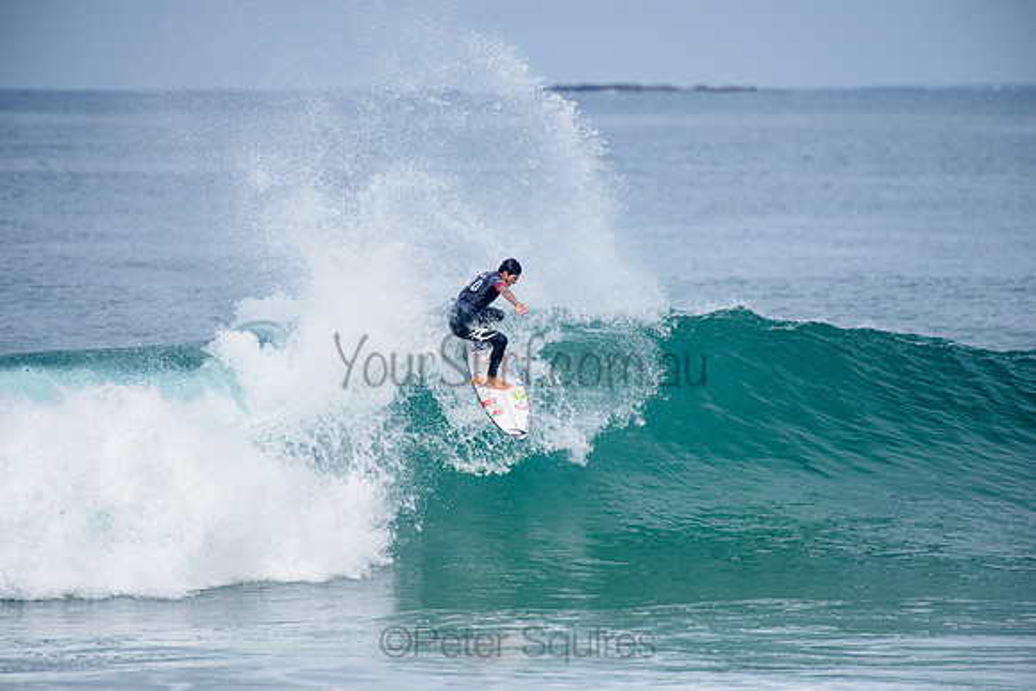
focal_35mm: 500
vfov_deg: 2.8
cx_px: 518
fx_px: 14392
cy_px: 346
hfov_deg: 4.1
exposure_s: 1/2000
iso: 250
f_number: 5.6
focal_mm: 500
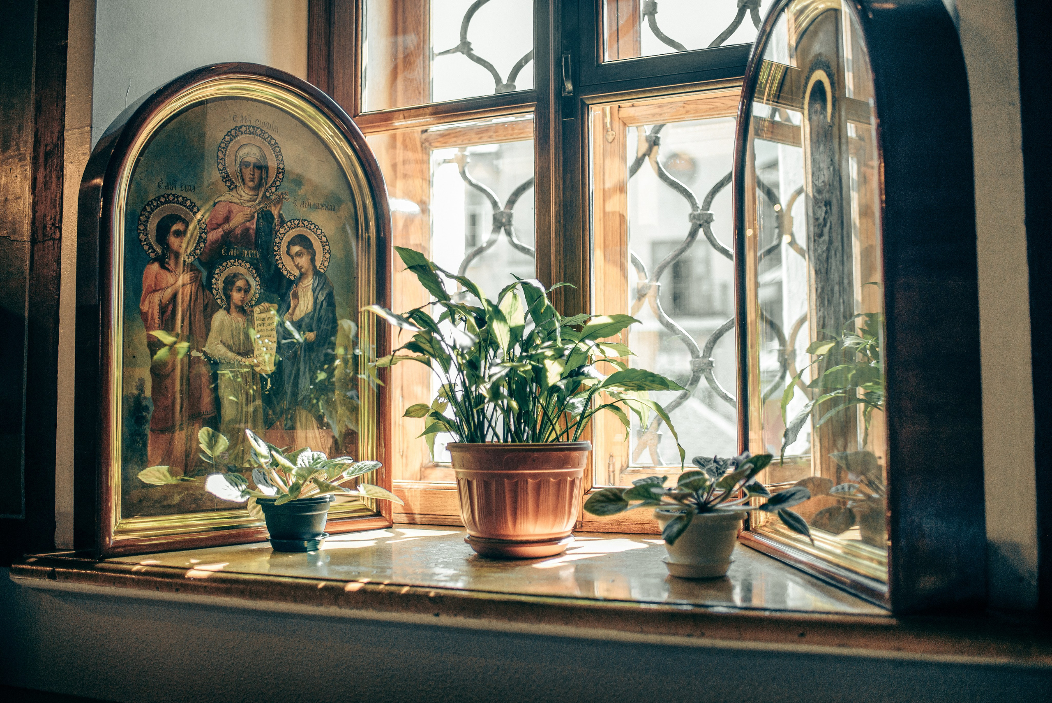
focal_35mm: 35
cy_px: 352
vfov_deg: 37.9
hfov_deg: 54.4
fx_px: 1023
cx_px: 526
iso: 280
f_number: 2
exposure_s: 1/640
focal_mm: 35
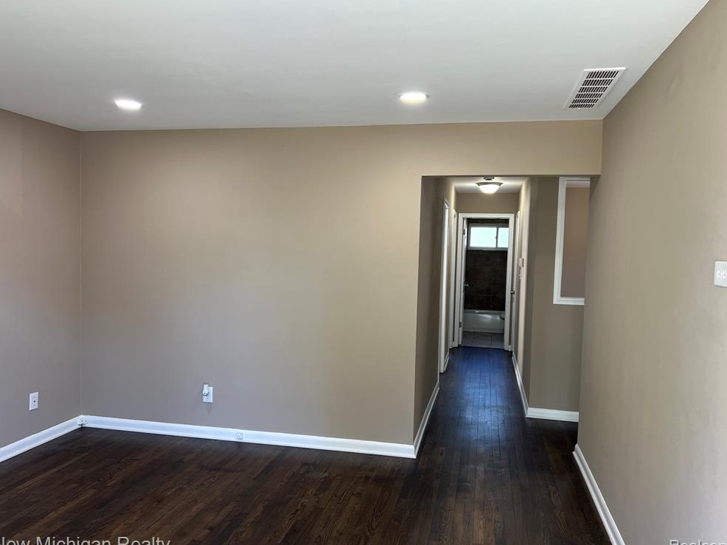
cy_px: 275
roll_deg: -1.5
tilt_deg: -3.6
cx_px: 366
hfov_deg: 65.3
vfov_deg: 51.4
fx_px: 567
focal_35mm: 27
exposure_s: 1/120
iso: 100
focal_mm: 5.7
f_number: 1.5
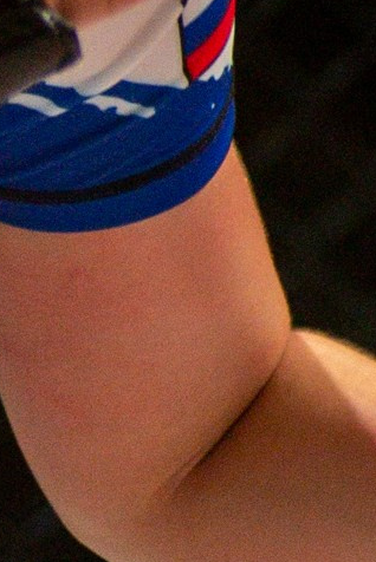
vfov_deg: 2.4
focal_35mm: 853
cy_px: 809
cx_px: -471
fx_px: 13343
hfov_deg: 1.6
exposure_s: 1/1250
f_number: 4
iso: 2000
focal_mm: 116
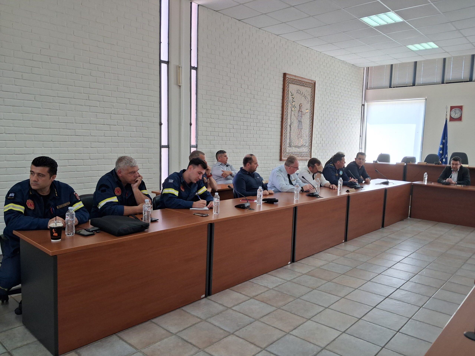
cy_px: 178
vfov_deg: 51.4
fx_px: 370
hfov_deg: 65.3
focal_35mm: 27
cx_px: 238
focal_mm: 4
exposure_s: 1/100
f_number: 1.8
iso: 200
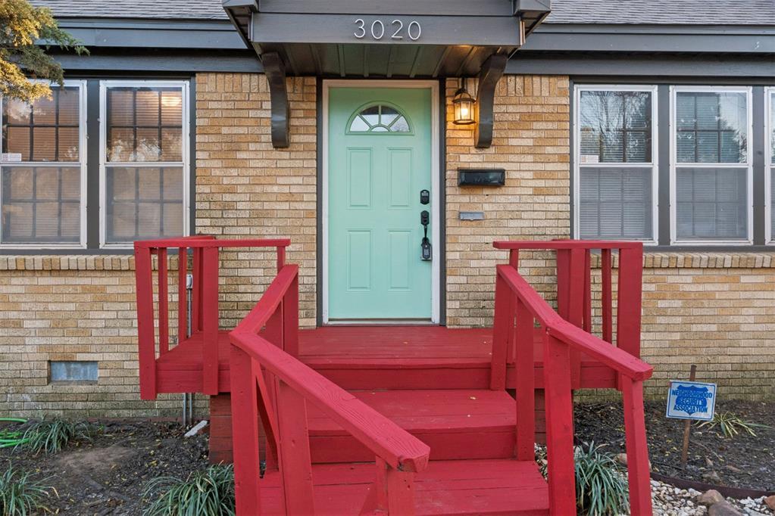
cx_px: 388
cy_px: 258
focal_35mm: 27
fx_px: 581
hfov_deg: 67.4
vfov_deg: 47.9
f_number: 22
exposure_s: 1/4
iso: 100
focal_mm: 18
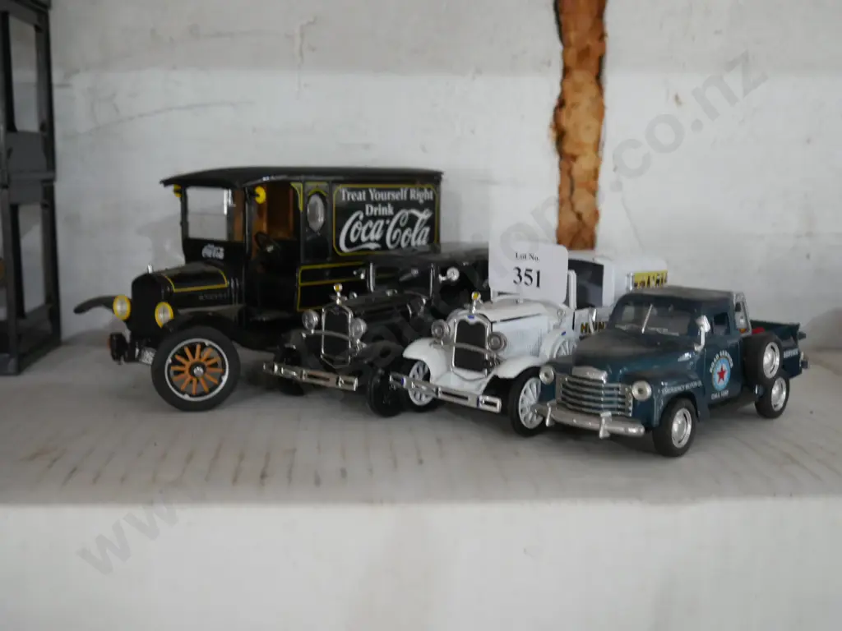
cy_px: 316
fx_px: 973
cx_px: 421
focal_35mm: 40
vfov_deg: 36.0
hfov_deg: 46.8
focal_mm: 20
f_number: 4.5
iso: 3200
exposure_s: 1/60
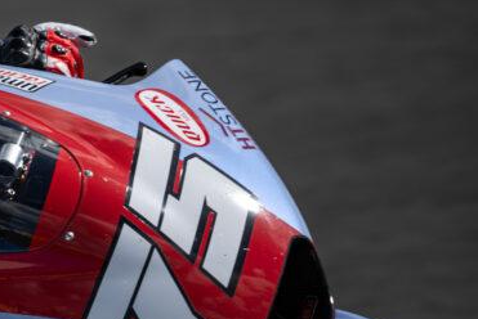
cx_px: -211
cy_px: 336
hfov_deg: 1.7
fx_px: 16012
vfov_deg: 1.1
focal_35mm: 1205
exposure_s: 1/1250
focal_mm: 400
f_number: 4.5
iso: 64
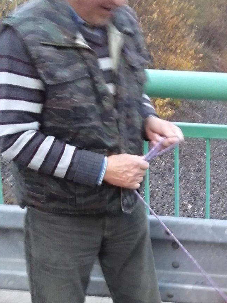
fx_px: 639
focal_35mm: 73
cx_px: 263
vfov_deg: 26.0
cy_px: 264
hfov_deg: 19.2
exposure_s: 1/16
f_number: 2.2
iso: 120
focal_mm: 3.3
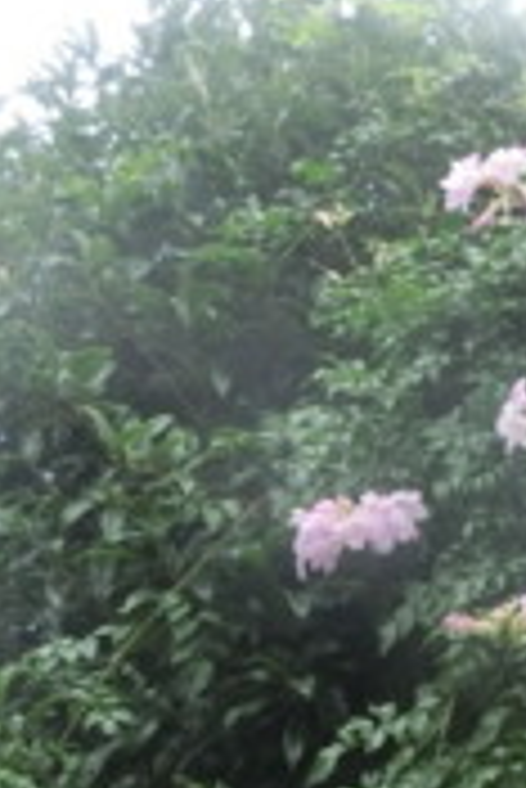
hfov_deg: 16.4
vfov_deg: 24.8
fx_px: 1772
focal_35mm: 81
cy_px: 581
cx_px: 582
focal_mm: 6.9
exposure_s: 1/125
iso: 320
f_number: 4.1
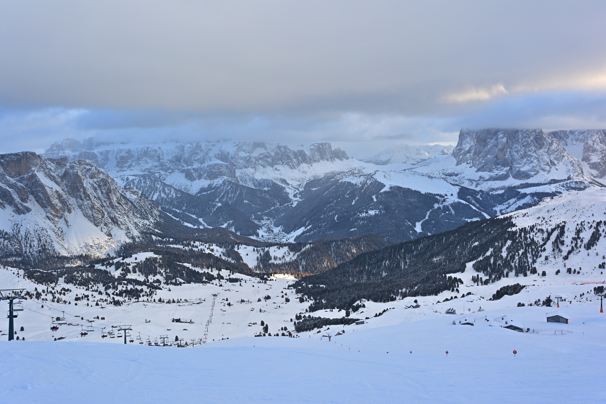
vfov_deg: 40.0
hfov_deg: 57.2
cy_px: 202
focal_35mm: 33
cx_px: 303
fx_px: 555
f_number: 8
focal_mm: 22
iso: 160
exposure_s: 1/90
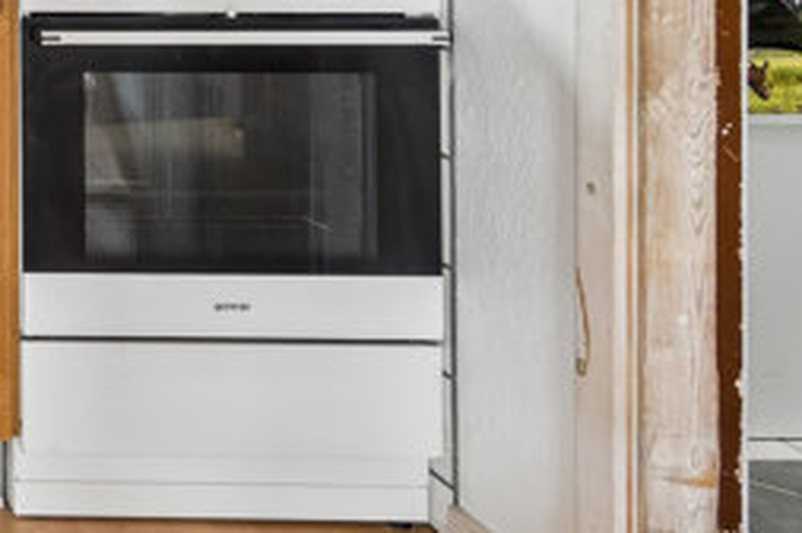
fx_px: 1268
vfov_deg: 20.9
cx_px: -428
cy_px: -211
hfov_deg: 25.5
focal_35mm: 57
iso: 200
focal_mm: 12
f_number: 8
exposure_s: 1/8
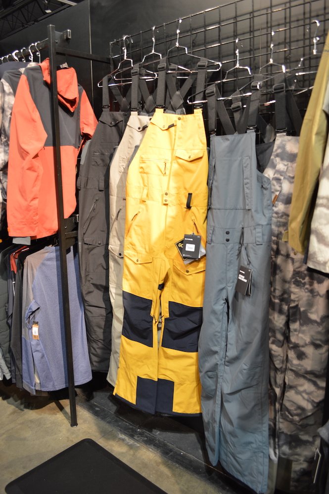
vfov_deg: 67.4
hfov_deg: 47.9
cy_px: 247
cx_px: 164
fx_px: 371
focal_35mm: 27
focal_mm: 18
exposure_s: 1/15
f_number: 3.5
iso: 400
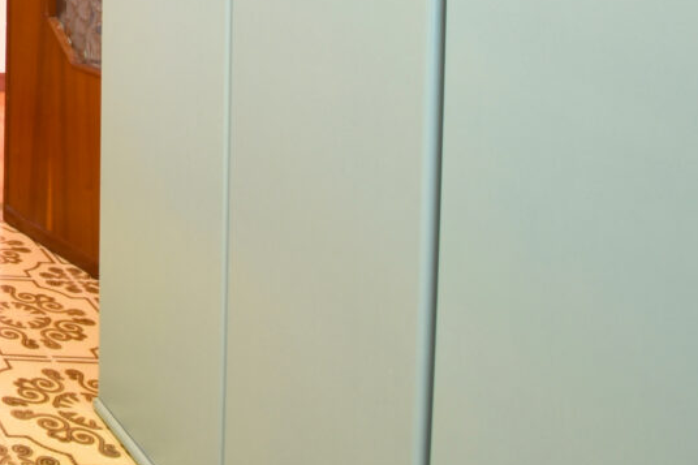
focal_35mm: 56
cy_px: -193
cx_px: -449
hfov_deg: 24.1
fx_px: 1085
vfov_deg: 21.1
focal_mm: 10
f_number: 4.5
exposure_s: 1/1.3
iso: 100
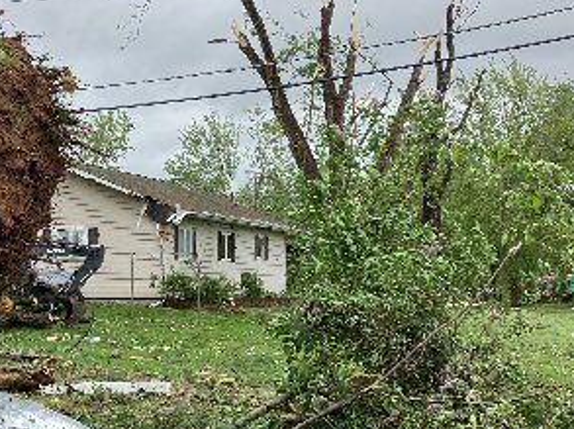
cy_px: 216
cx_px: 16
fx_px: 1110
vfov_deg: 21.9
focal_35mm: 67
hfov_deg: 27.5
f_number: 1.8
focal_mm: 3.99
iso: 32
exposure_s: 1/867
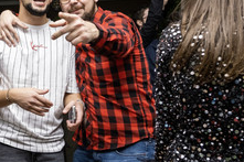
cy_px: 101
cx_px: 4
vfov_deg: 23.3
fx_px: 393
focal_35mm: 58
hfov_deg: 32.0
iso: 640
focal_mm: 13
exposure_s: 1/125
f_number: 2.5
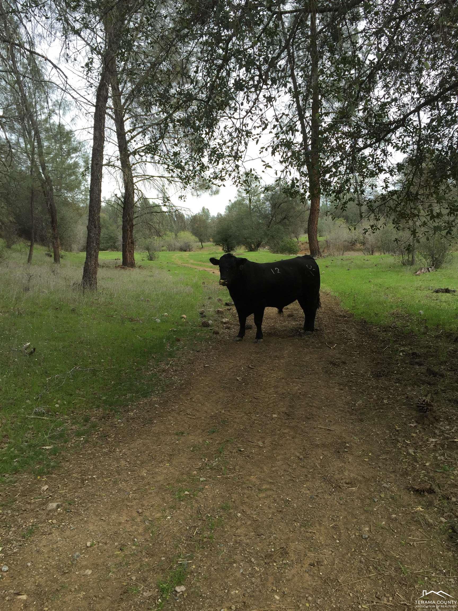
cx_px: 229
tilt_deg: -6.1
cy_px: 306
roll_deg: +3.6
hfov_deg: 48.2
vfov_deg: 61.7
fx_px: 512
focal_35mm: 29
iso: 32
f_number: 2.2
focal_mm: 4.15
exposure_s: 1/534
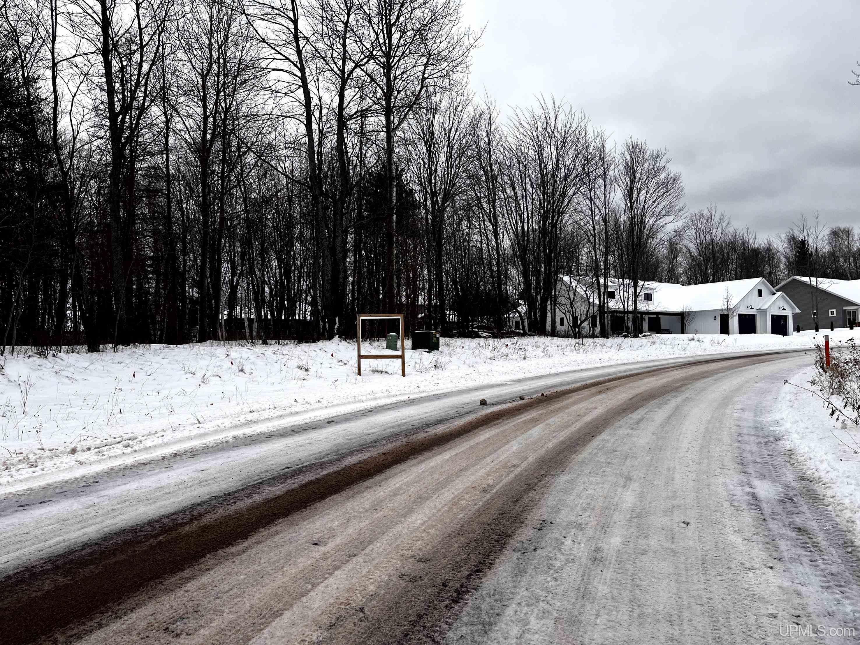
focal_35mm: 26
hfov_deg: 67.3
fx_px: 646
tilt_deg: +1.5
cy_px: 322
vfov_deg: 53.1
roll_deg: +0.1
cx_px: 430
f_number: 1.6
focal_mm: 5.1
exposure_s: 1/664
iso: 50
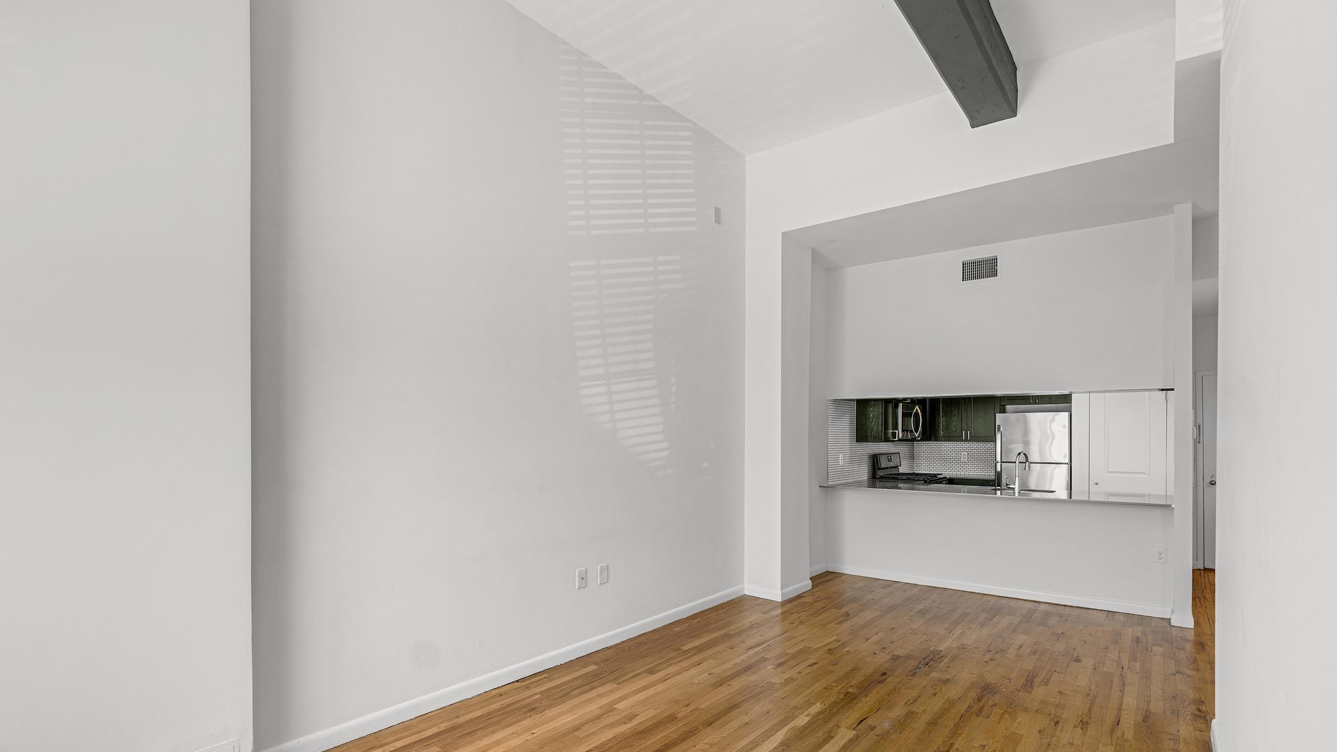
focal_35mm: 17
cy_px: 437
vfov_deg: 63.6
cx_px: 658
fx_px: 603
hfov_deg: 95.9
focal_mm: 14
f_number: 4
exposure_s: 1/25
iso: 125
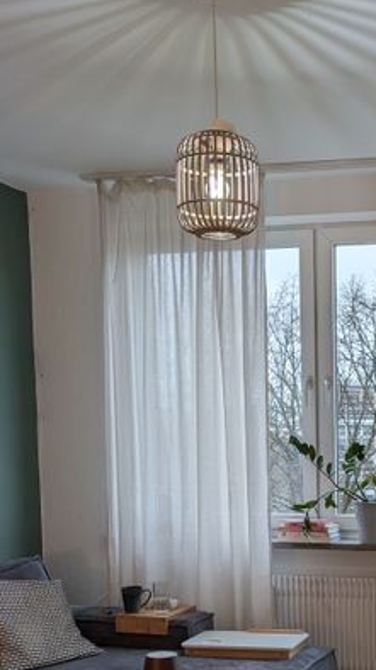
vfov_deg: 37.6
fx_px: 941
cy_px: 548
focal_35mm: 53
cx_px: 388
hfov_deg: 21.7
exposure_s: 1/100
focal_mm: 6.9
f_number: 1.68
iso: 36
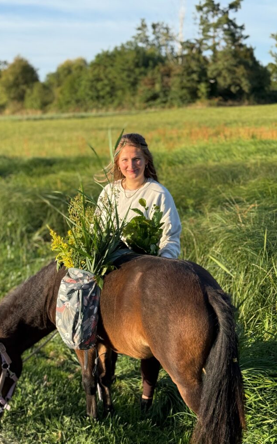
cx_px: 143
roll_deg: +0.8
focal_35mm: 51
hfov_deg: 25.3
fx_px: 617
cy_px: 222
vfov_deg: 39.6
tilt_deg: -15.0
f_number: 1.78
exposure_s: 1/1377
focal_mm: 6.76
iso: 64
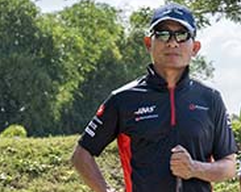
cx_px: 558
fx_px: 1617
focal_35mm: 227
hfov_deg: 7.9
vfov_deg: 6.8
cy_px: 184
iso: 220
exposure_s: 1/640
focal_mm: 46
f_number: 7.1
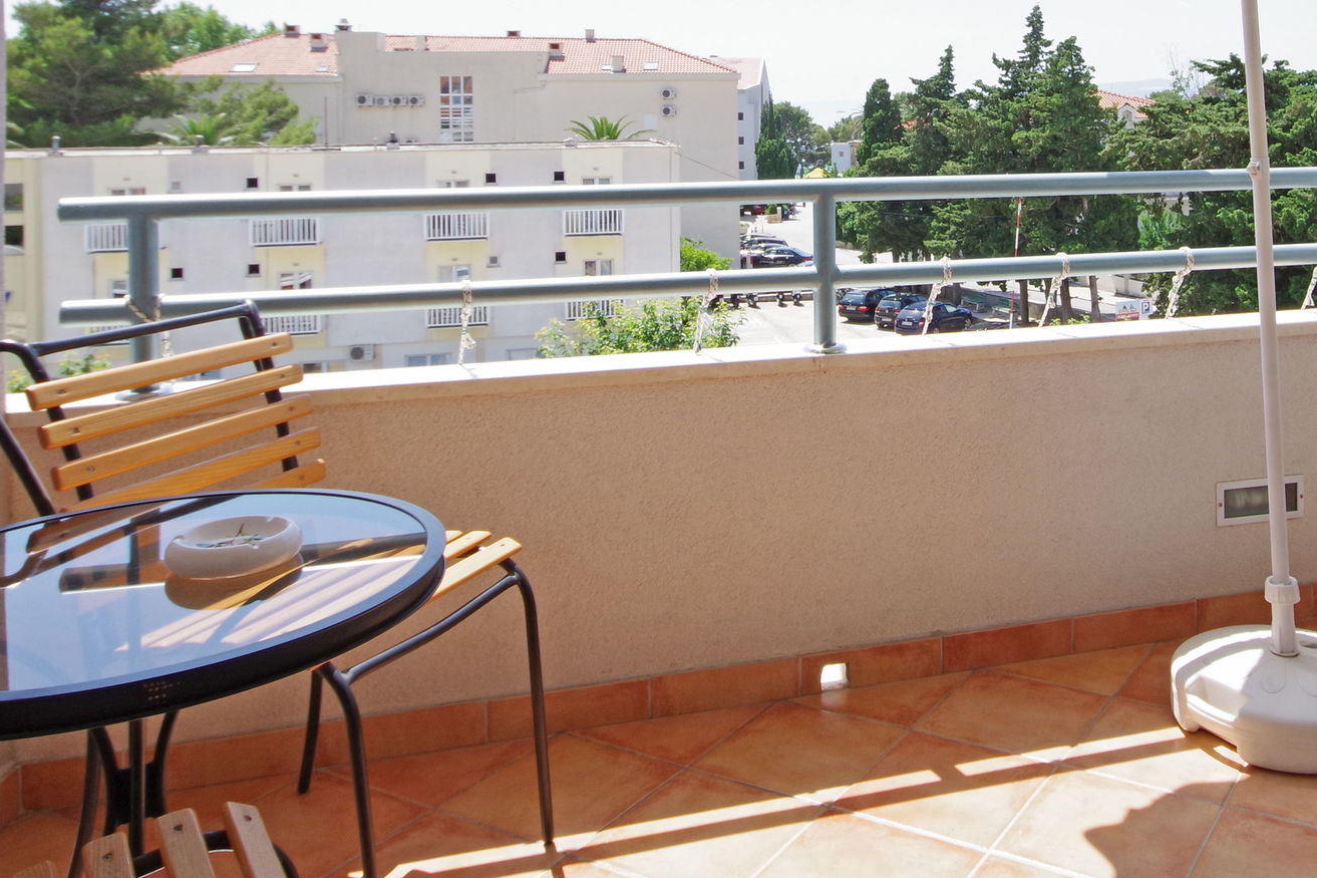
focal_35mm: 32
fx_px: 1170
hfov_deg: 57.4
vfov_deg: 39.1
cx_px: 884
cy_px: 142
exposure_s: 1/200
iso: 400
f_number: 10
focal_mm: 10
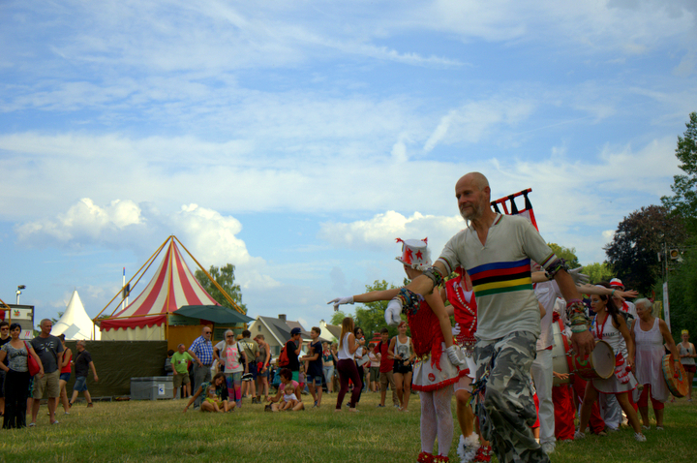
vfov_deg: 21.5
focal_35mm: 63
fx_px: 1218
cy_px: 232
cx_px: 348
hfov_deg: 31.9
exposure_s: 1/1250
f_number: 5
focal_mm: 42
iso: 320
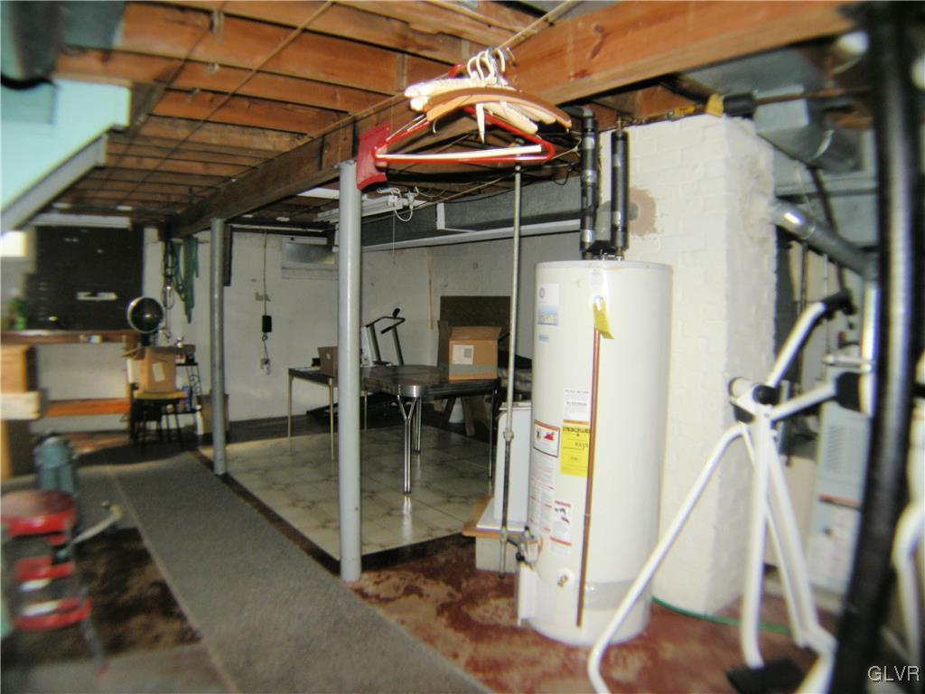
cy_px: 347
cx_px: 462
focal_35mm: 36
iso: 64
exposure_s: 1/60
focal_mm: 7.5
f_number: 2.7
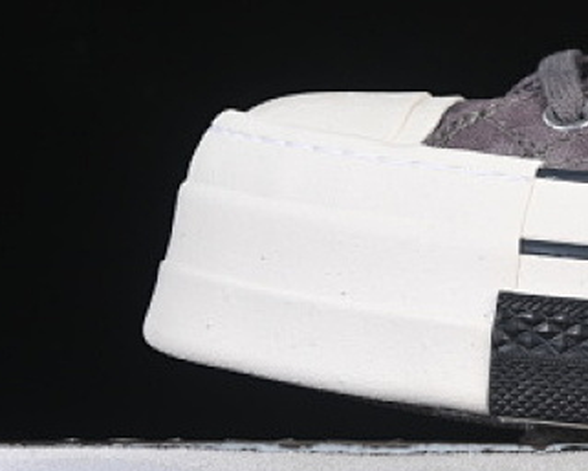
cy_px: 38
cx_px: 815
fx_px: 4126
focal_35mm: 237
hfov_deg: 8.0
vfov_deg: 6.5
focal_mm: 50
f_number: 7.1
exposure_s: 1/80
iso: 160
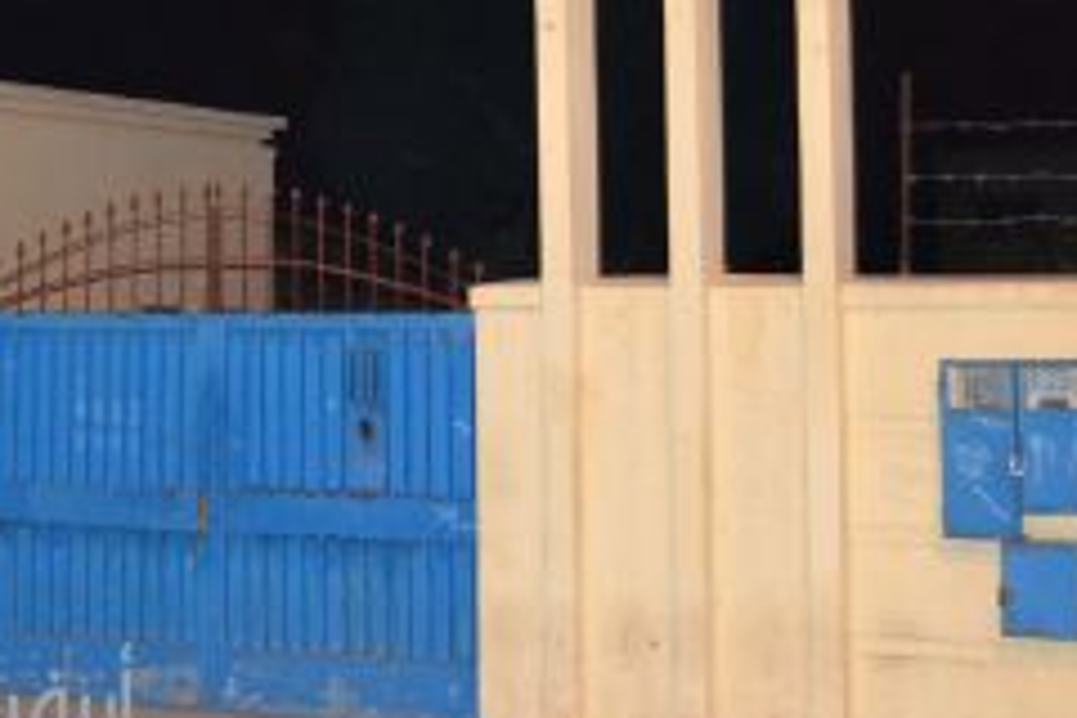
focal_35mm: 88
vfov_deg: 15.4
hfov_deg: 21.5
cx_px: -197
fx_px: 2632
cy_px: 162
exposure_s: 1/60
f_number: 3.8
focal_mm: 22
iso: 3200
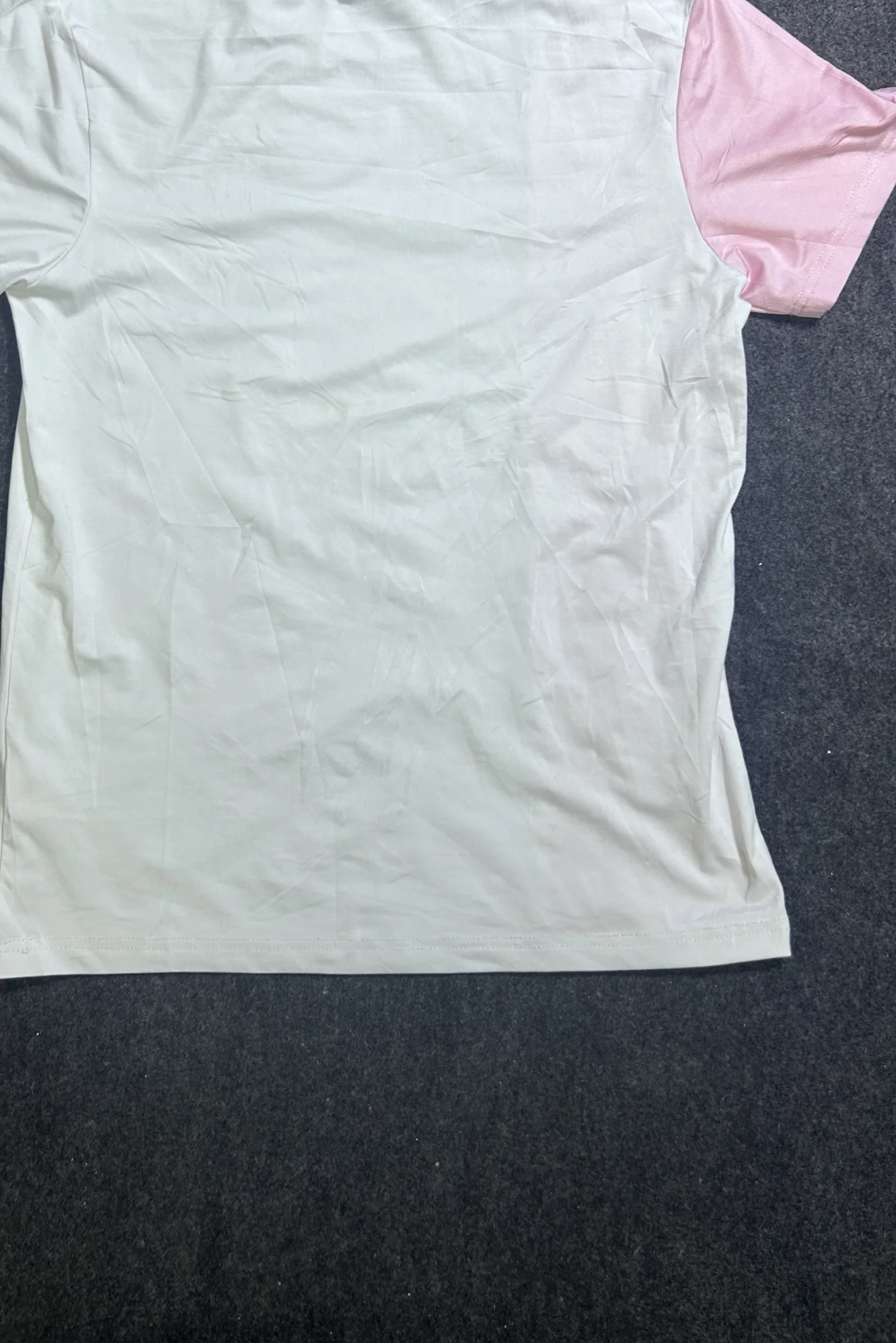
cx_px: 384
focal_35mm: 35
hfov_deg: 37.8
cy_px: 507
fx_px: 1306
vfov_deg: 53.9
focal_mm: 5.7
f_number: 1.5
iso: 64
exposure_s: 1/50
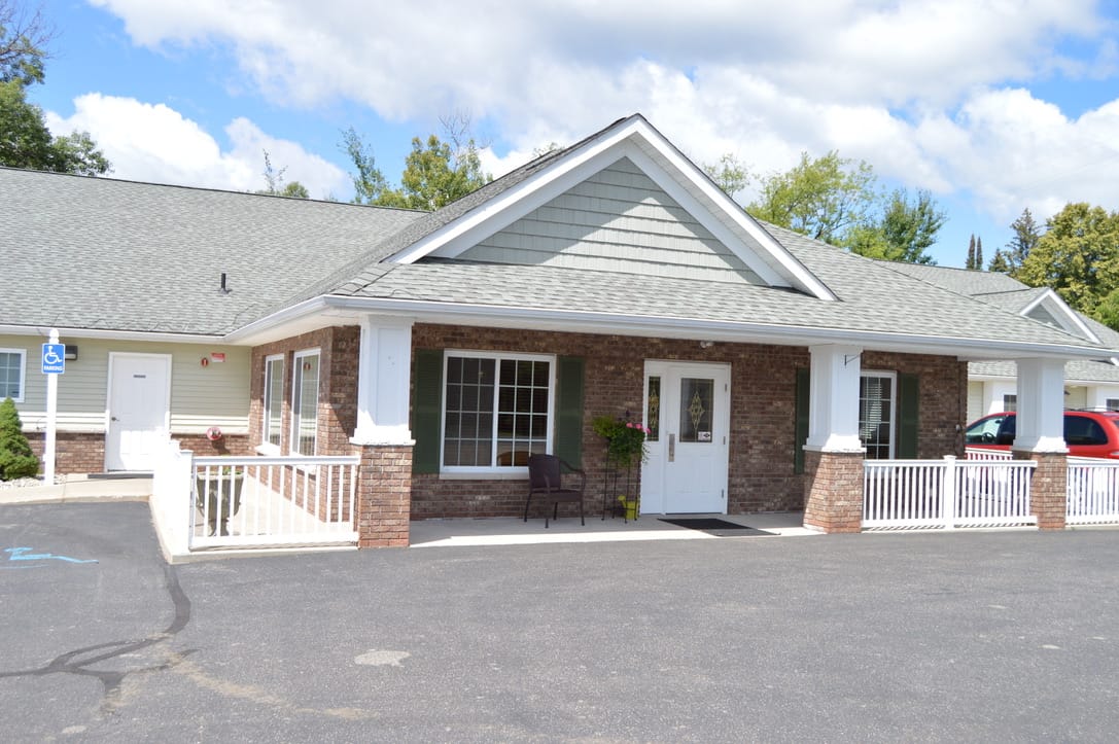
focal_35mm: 33
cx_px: 560
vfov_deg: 39.9
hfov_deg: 57.3
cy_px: 372
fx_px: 1025
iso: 400
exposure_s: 1/1600
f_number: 5
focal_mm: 22
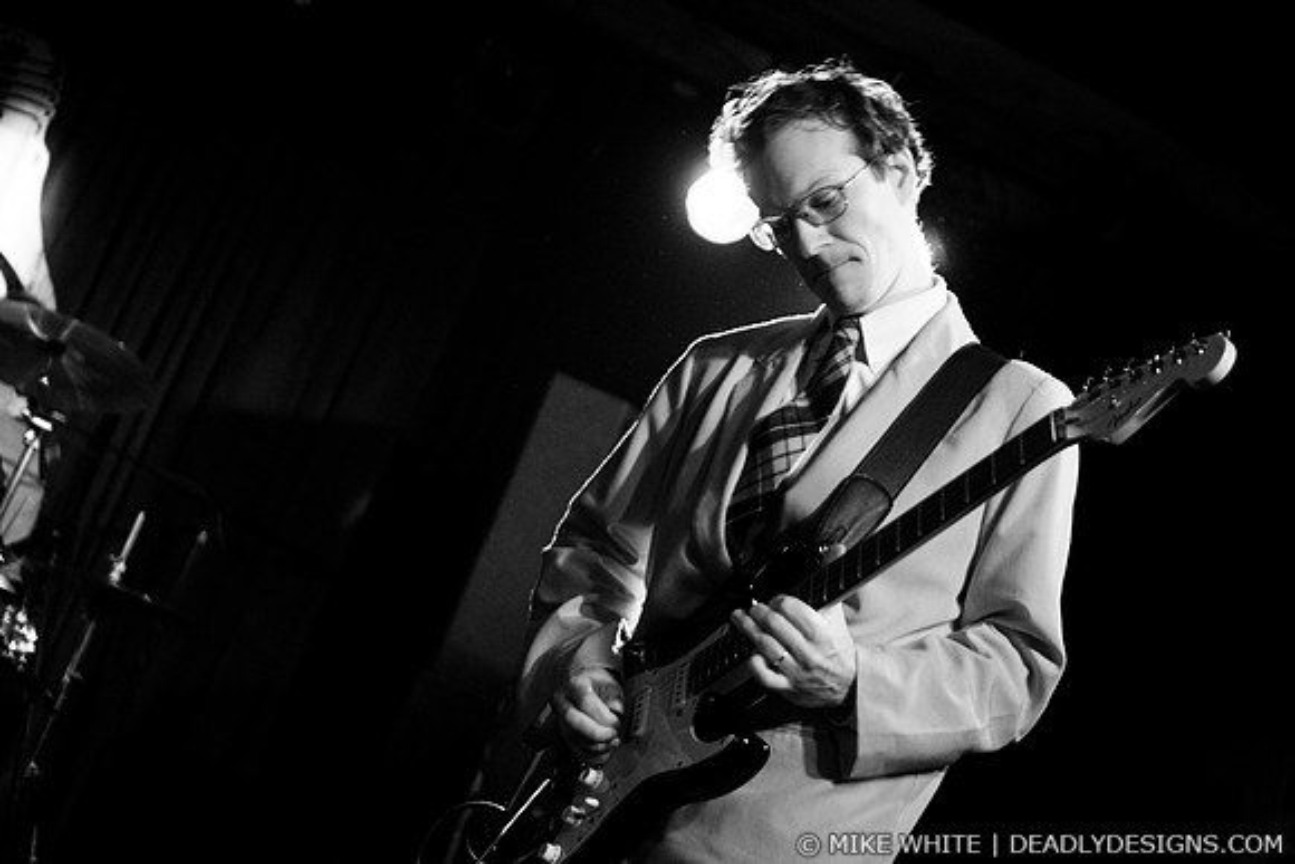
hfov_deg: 43.6
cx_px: 648
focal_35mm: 45
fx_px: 1619
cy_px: 432
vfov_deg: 29.9
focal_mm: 30
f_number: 1.8
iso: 1000
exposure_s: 1/80
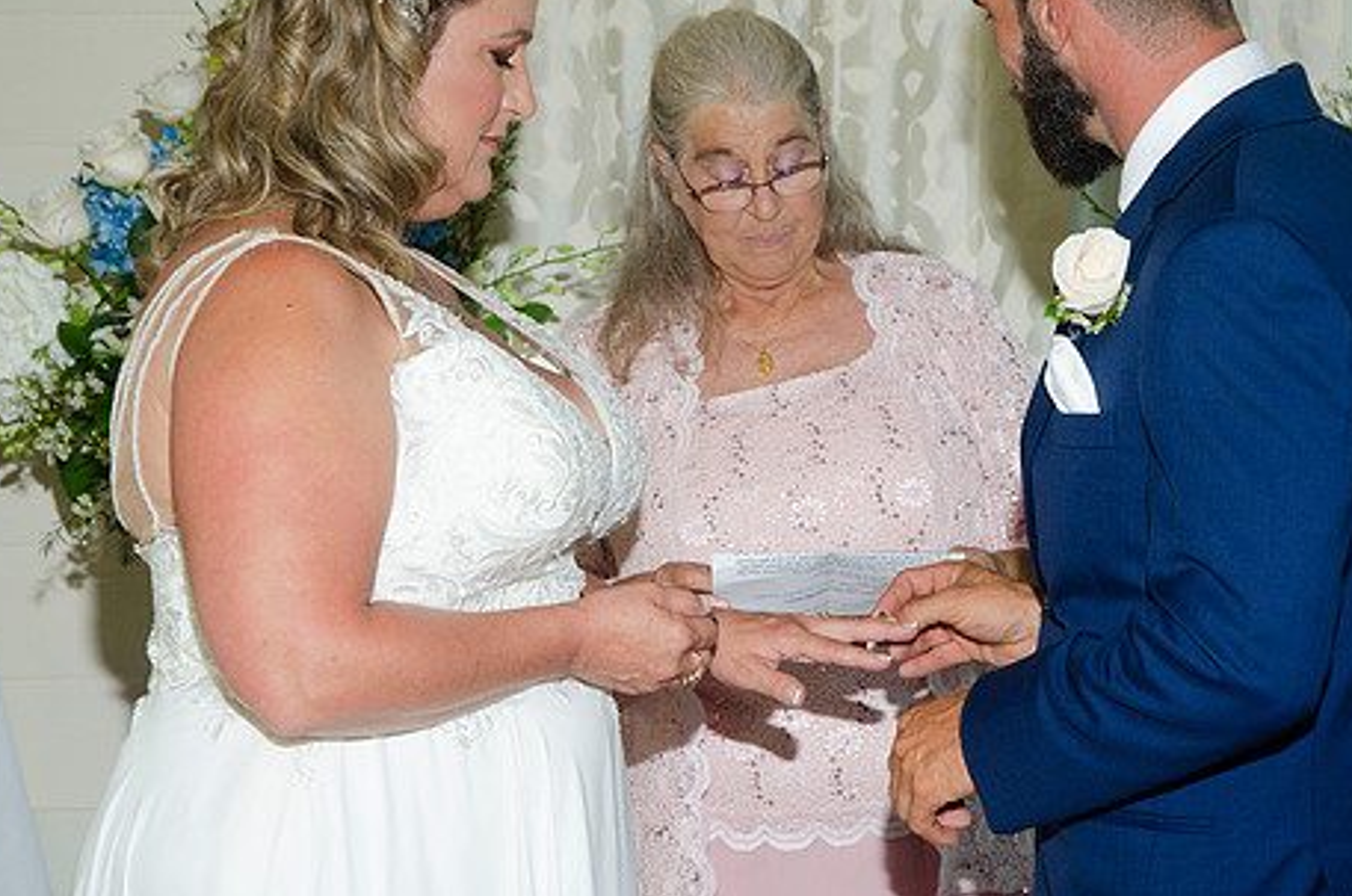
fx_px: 3711
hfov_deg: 20.6
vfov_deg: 13.8
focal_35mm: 99
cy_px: 340
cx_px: 814
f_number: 5.6
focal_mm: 52
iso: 400
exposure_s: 1/125
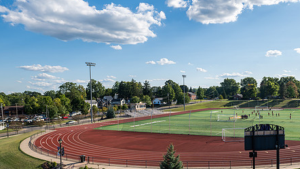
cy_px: 101
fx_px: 263
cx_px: 189
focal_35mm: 33
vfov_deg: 35.5
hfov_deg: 58.6
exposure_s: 1/400
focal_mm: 24
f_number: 5.6
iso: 100
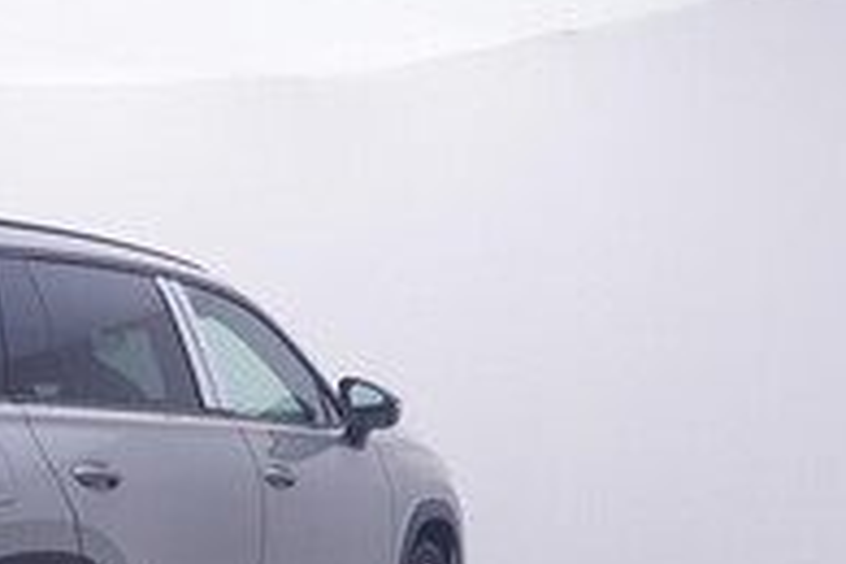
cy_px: 488
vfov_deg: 21.1
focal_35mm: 63
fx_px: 1490
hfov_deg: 29.9
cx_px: 33
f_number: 5
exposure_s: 1/80
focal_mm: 15
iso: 200
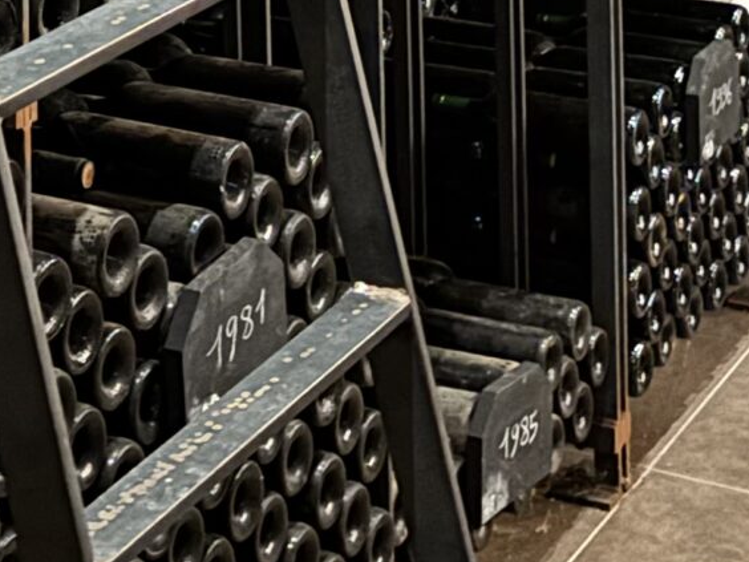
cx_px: 121
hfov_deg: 16.5
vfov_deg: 11.2
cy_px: -616
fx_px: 2553
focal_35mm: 118
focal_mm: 5.96
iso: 1600
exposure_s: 1/9
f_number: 1.6
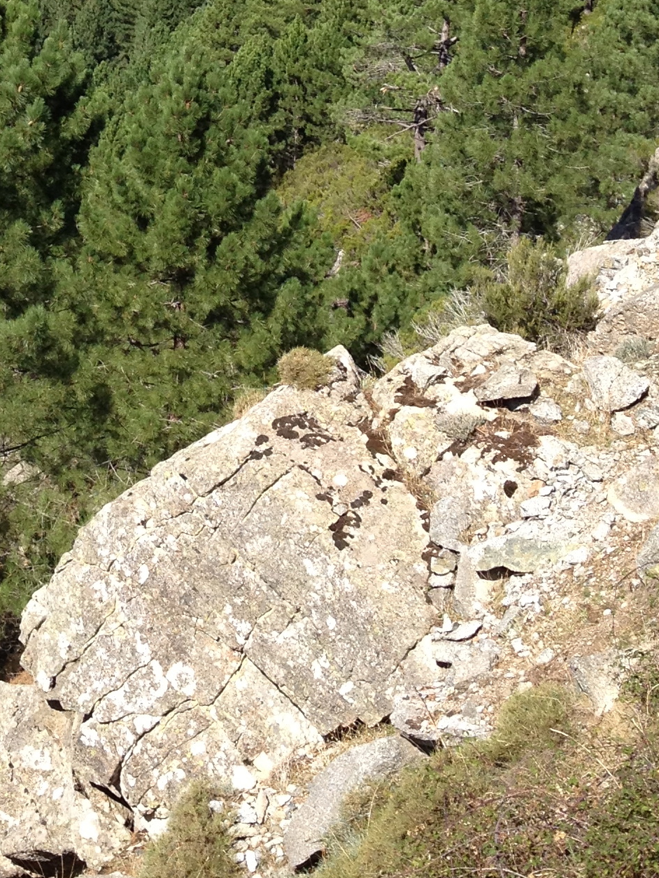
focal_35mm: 91
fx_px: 2309
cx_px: -29
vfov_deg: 20.5
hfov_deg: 15.9
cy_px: -87
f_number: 2.4
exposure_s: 1/1126
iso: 64
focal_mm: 4.28
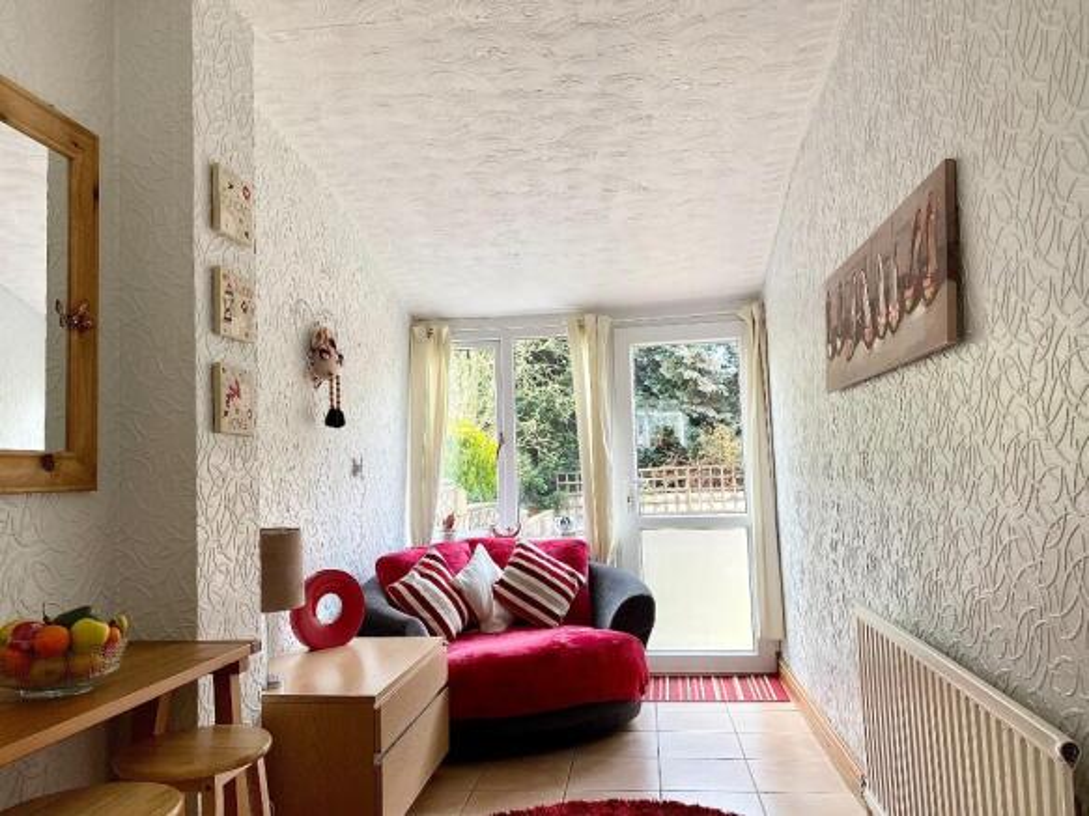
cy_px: 408
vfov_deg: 53.0
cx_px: 544
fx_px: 818
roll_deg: +0.8
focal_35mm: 26
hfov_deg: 67.3
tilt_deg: +3.5
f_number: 1.8
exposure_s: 1/121
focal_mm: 4.25
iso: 64
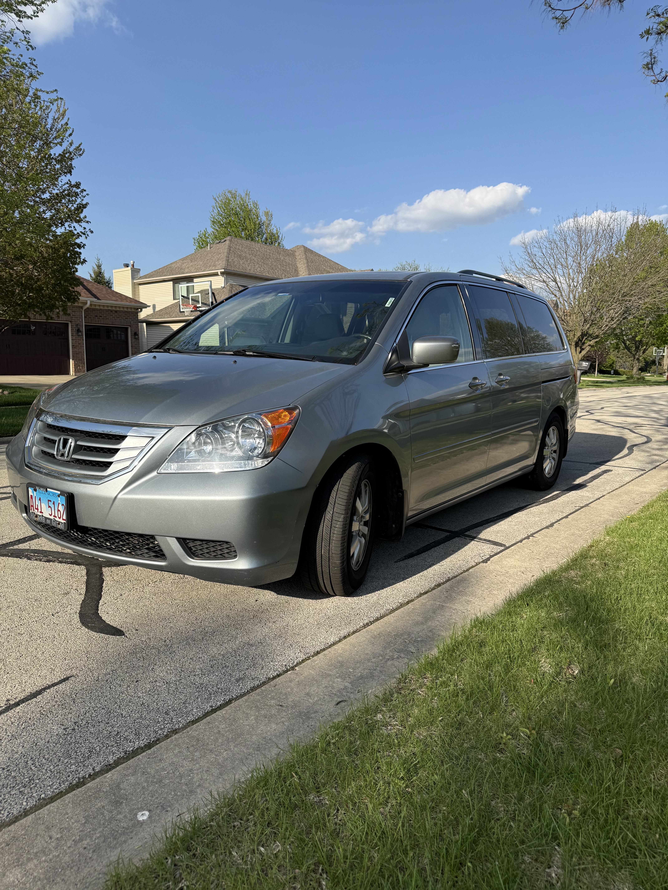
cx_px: 334
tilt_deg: -6.6
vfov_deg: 71.6
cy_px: 445
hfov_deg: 56.8
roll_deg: -1.3
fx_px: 618
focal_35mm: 24
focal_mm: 6.76
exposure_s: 1/4167
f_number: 1.78
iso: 100
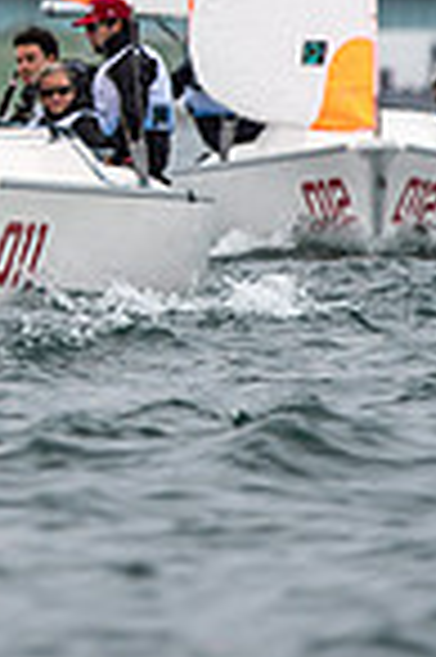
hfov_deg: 1.0
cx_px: -207
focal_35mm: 1388
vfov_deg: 1.5
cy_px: -94
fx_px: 25273
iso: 250
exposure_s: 1/3200
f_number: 4
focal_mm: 300
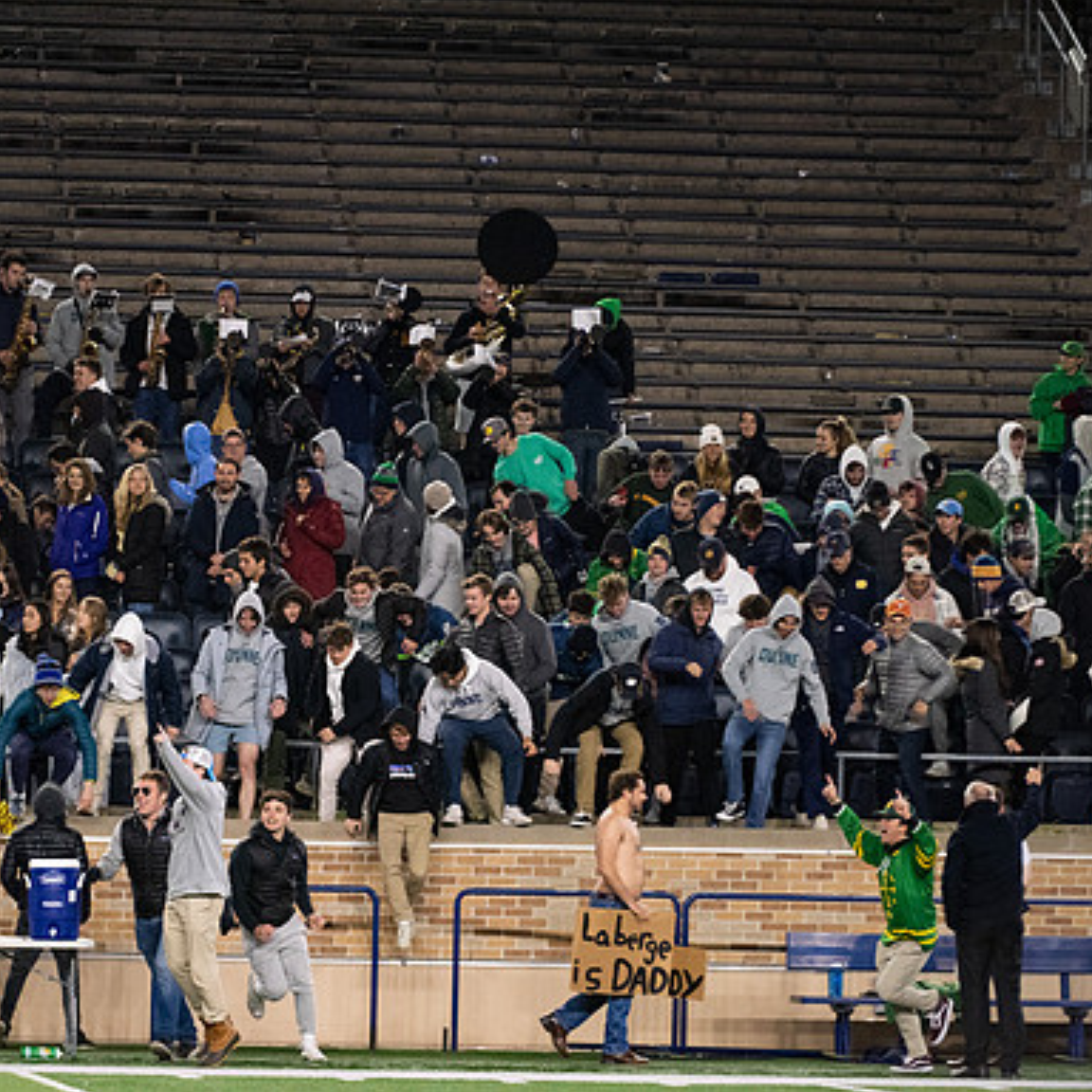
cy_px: 545
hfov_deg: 6.8
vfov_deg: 6.8
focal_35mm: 257
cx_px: 381
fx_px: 9172
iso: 6400
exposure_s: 1/500
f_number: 4
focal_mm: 200
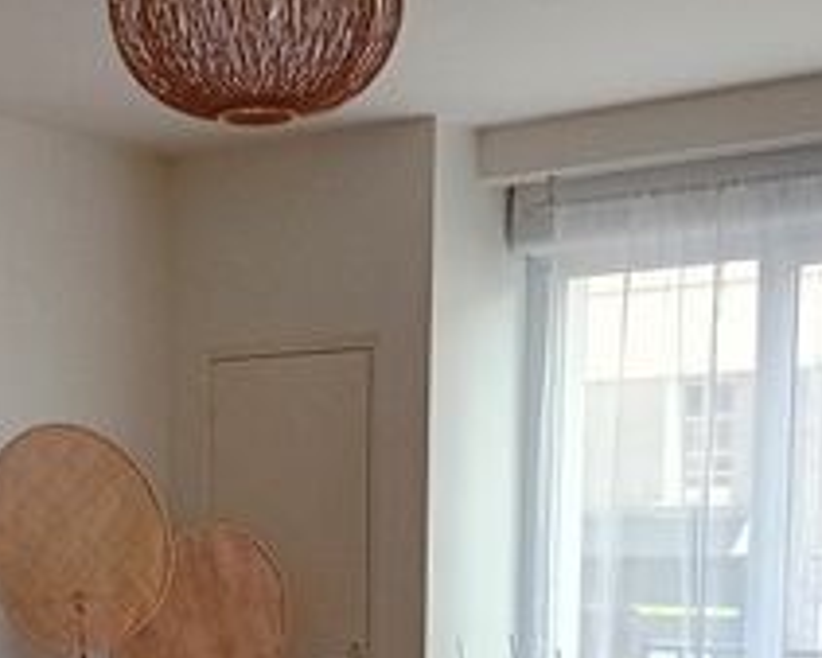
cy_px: 732
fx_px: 1752
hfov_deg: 26.1
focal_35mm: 72
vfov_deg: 20.3
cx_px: 203
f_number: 1.8
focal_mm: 3.98
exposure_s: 1/25
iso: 500
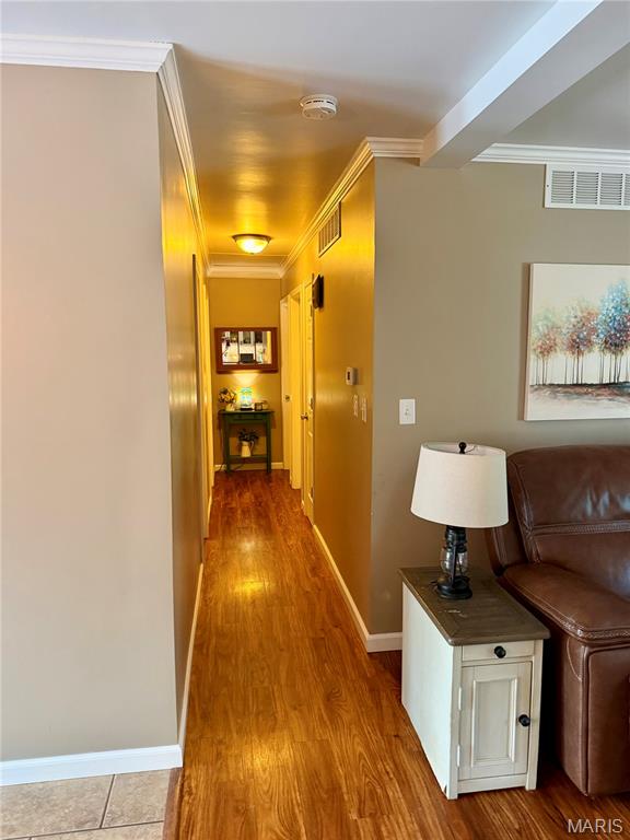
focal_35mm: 24
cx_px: 315
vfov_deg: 71.6
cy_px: 420
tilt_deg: -5.8
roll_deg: -0.6
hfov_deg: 56.8
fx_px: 582
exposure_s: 1/60
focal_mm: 6.76
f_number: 1.78
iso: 500
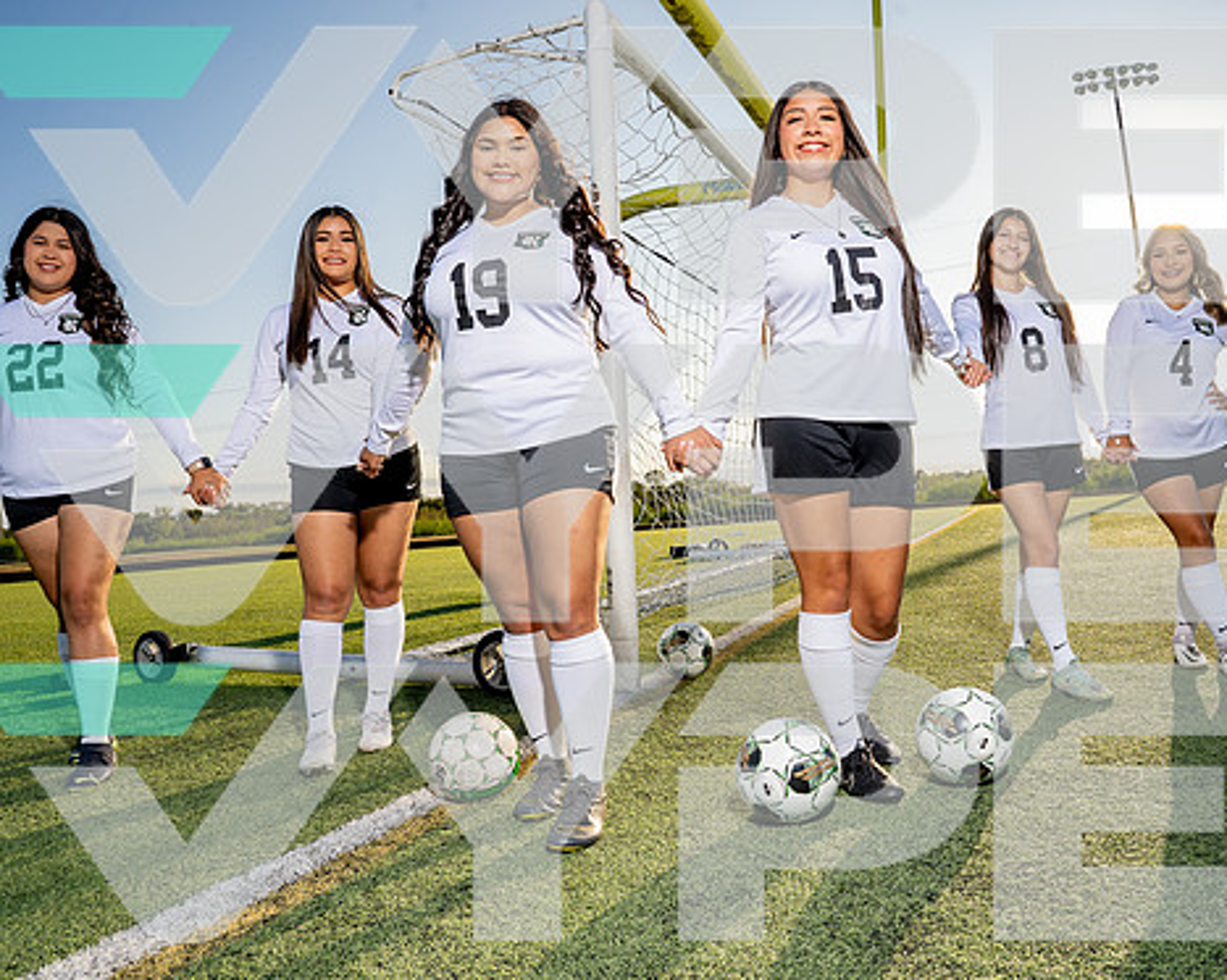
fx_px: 944
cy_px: 485
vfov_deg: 54.9
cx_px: 636
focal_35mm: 26
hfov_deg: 66.0
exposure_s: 1/200
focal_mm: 20
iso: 200
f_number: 11
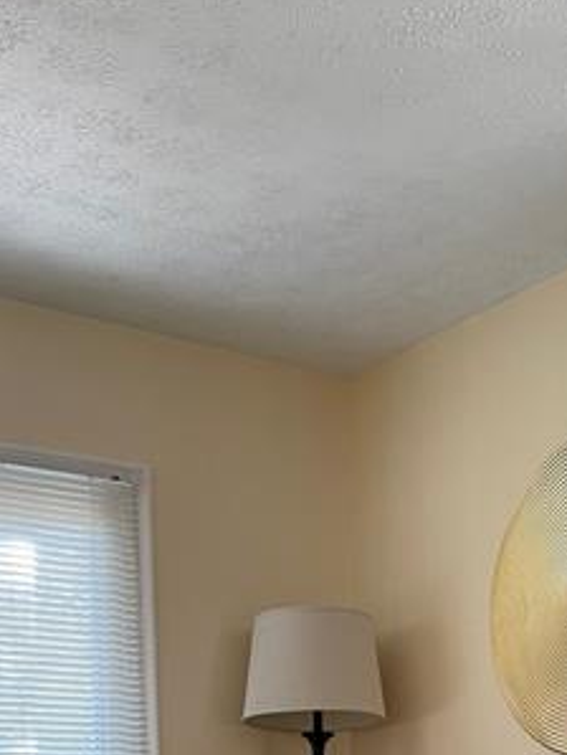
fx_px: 1461
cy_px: 940
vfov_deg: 25.5
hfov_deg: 21.9
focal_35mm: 67
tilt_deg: -2.6
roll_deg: +2.0
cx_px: 362
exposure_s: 1/60
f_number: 1.6
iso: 160
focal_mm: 4.2
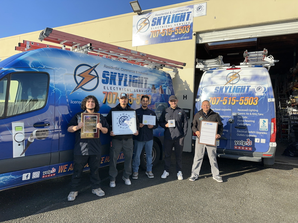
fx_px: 207
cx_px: 149
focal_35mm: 24
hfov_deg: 71.6
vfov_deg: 56.8
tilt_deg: +0.3
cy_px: 112
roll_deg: -1.4
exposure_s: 1/2410
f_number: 1.78
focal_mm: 6.86
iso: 80
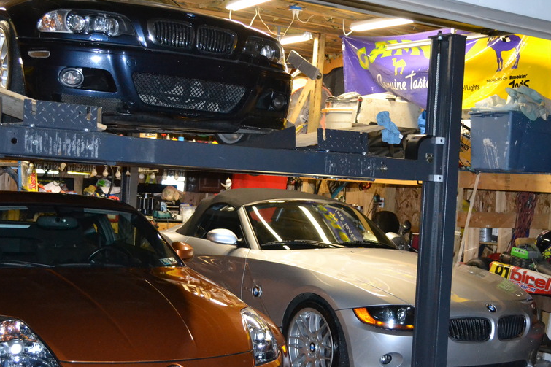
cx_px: 300
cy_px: 198
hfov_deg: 35.0
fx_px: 872
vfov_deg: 23.8
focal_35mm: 57
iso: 3200
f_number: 4.5
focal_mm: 28
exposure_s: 1/60
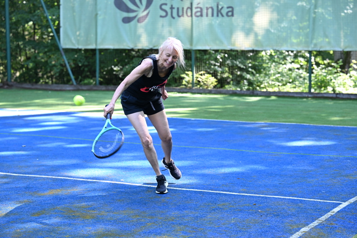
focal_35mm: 89
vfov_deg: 15.4
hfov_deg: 22.9
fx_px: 883
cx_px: 178
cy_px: 119
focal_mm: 89
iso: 1250
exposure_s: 1/500
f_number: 3.5
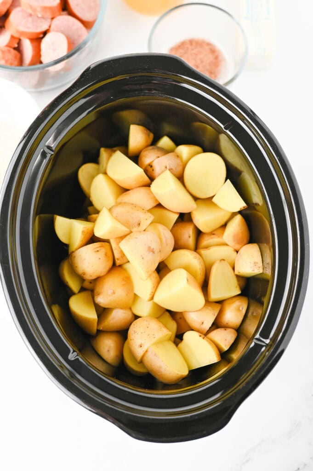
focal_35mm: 50
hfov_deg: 26.9
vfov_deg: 39.6
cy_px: 236
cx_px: 156
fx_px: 653
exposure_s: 1/125
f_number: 4
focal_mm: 50
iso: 640
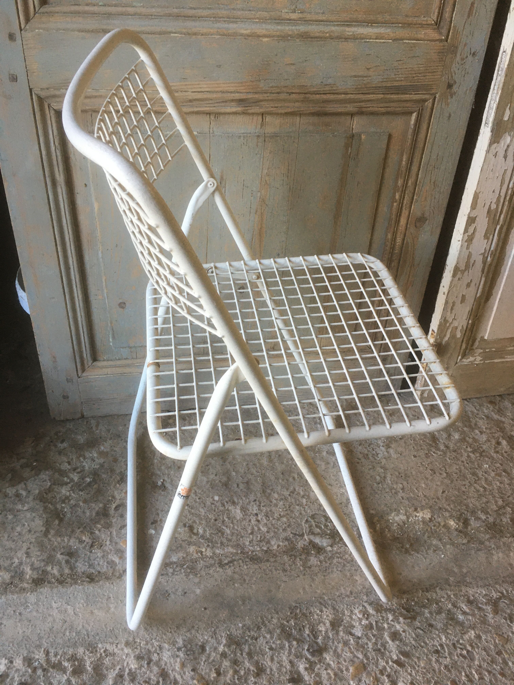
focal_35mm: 29
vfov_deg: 61.7
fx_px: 574
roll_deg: -4.5
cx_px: 257
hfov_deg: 48.2
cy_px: 342
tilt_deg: -37.4
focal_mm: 4.15
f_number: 2.2
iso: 50
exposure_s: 1/33
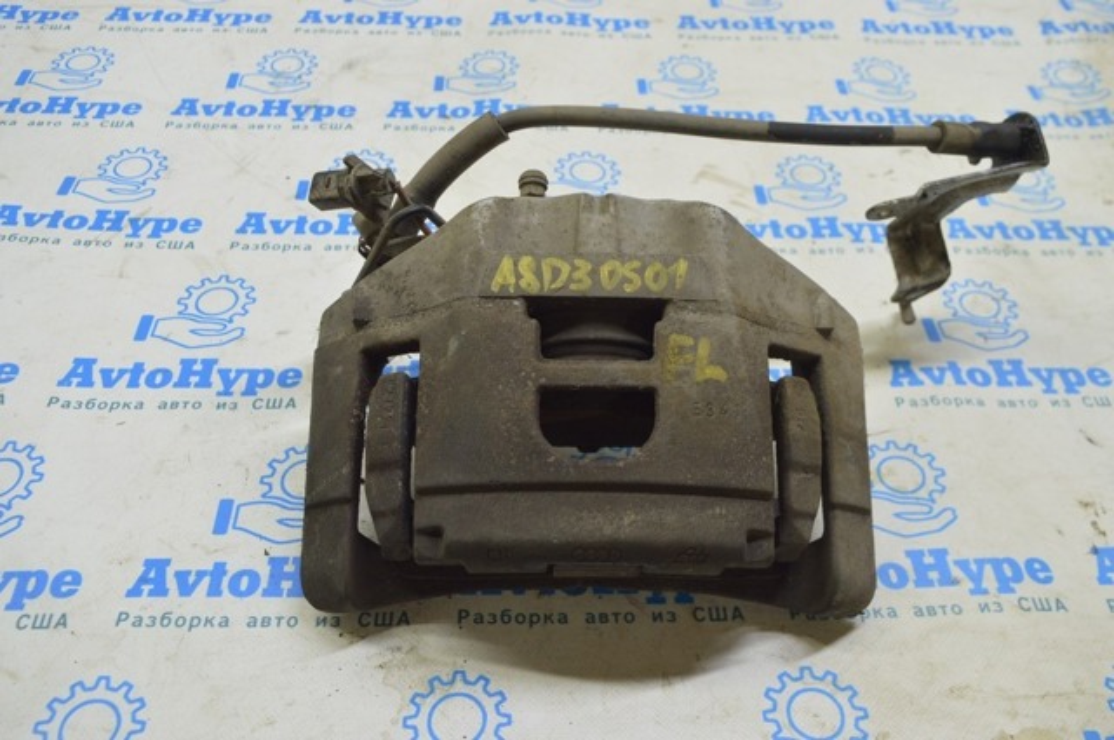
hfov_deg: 57.3
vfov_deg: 39.9
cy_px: 370
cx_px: 557
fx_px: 1020
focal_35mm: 33
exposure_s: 1/20
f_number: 5.6
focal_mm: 22
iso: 400
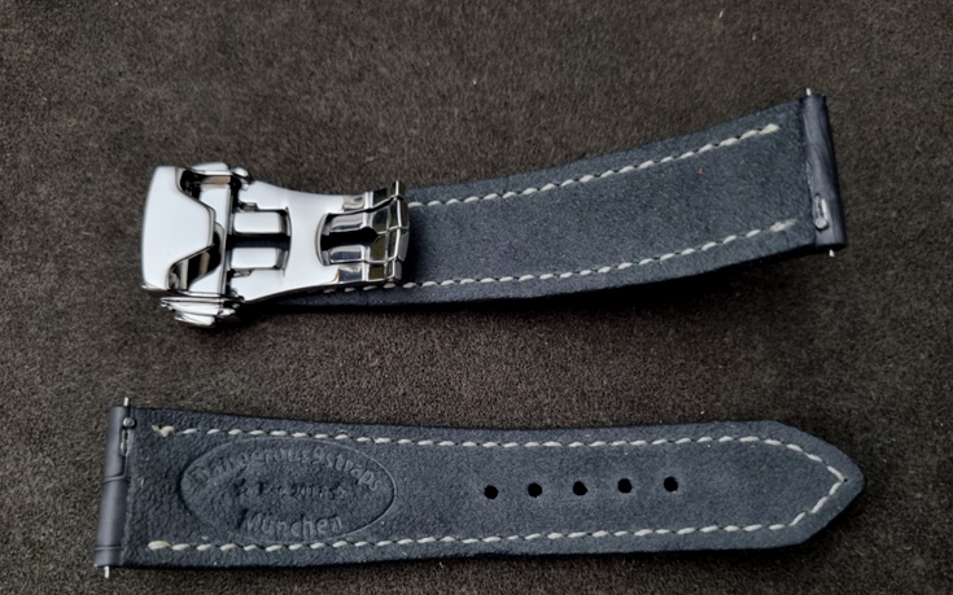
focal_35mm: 30
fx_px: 779
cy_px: 360
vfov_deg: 41.6
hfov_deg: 62.9
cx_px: 468
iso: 800
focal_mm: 5.4
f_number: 1.8
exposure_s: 1/25
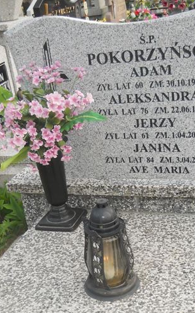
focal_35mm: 56
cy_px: 198
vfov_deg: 36.1
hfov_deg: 23.0
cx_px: 123
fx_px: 477
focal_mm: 6.72
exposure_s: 1/125
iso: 80
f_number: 3.1
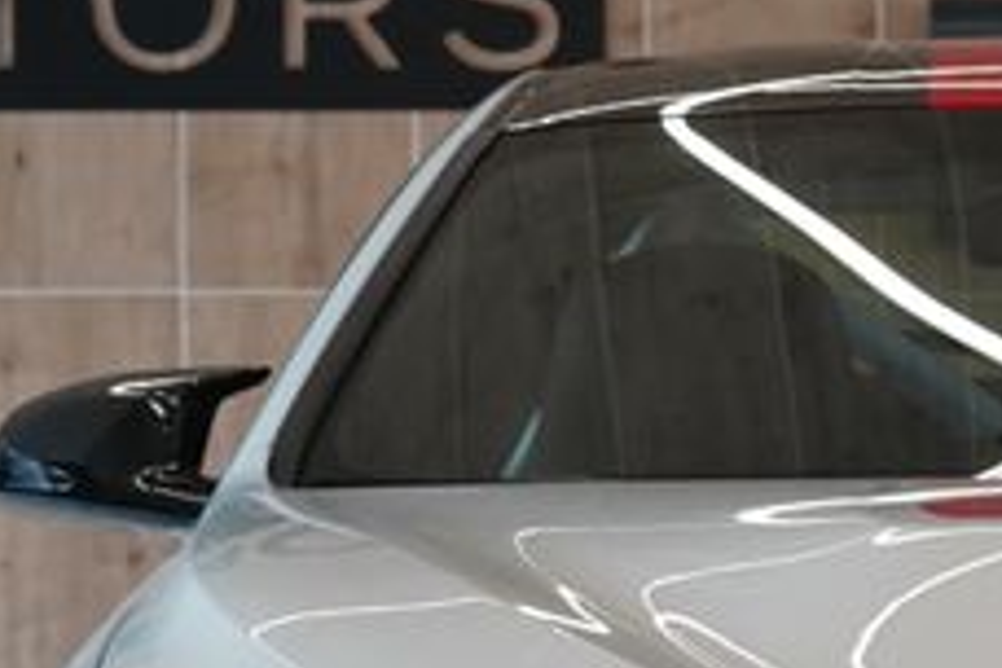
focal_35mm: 306
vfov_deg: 4.5
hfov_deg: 6.7
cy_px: 697
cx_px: 1182
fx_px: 8516
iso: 1600
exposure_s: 1/160
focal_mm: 68
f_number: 5.6
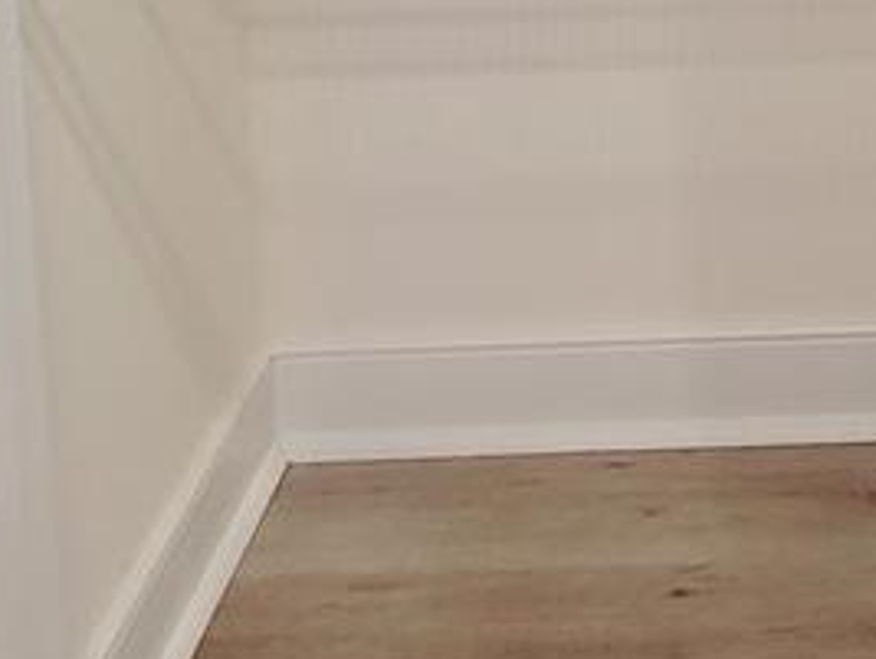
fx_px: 1774
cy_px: -751
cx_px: 1004
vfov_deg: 15.5
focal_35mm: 70
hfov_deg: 25.4
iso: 160
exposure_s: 1/60
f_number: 2.2
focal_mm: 2.2
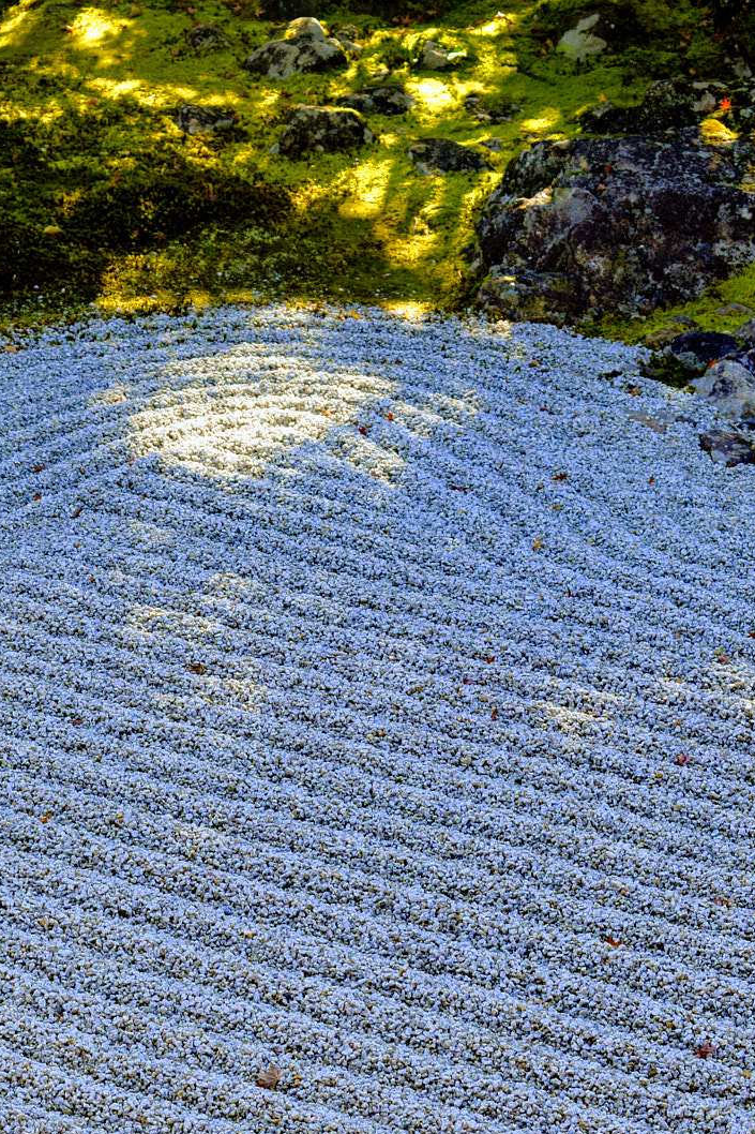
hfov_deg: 11.0
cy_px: 570
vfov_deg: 16.4
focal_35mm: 125
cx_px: 217
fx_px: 3926
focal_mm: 55
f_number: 8
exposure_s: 1/250
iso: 400
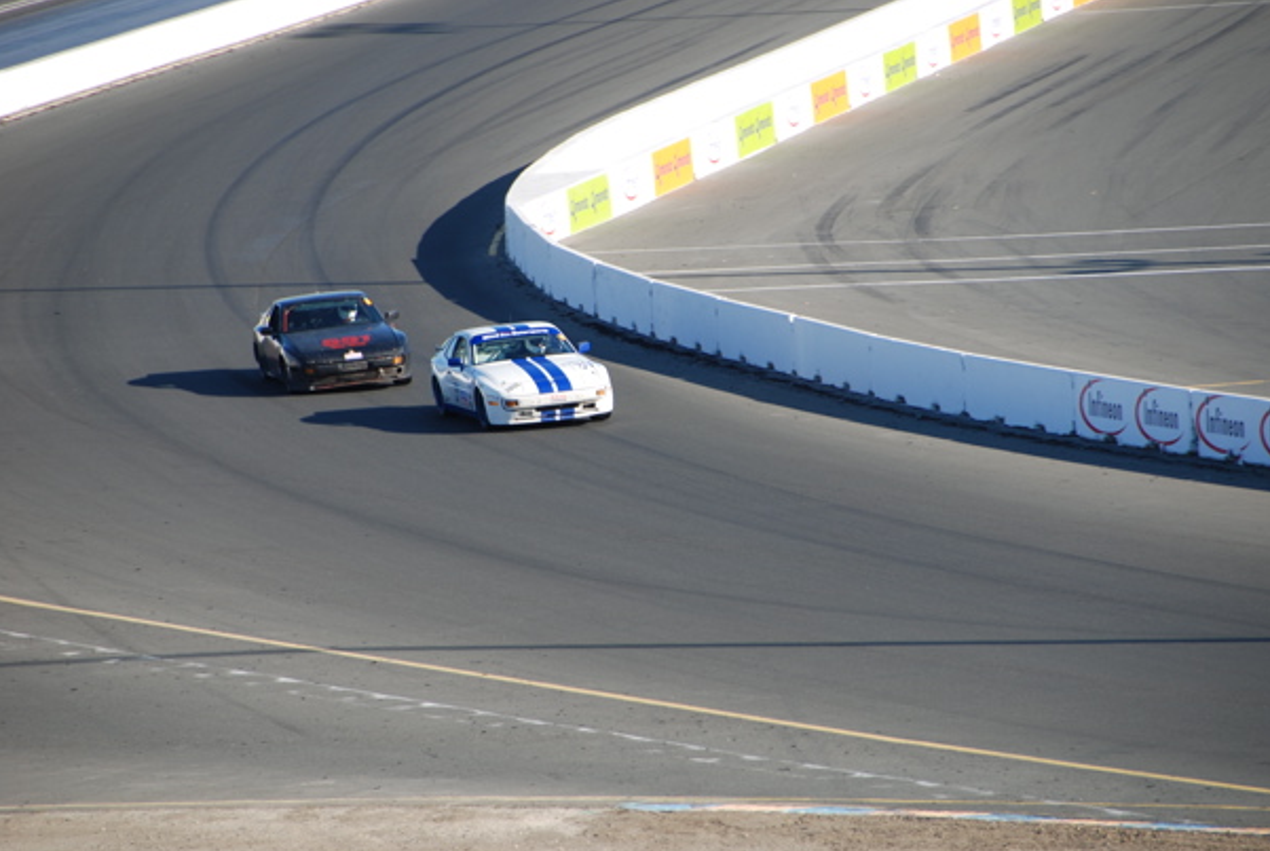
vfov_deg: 4.3
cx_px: 671
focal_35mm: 319
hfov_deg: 6.4
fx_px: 11273
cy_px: 416
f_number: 5.6
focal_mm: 200
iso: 100
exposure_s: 1/250
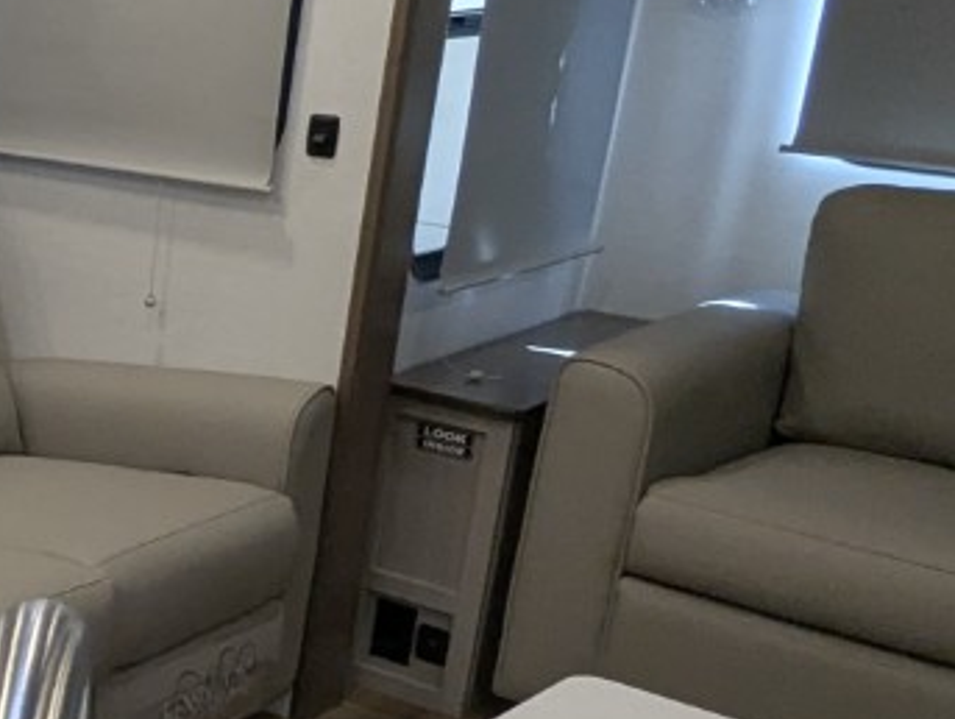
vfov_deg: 22.6
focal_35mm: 65
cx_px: -706
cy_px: 348
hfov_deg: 21.3
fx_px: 1795
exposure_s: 1/128
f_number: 2.2
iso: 189
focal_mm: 2.35
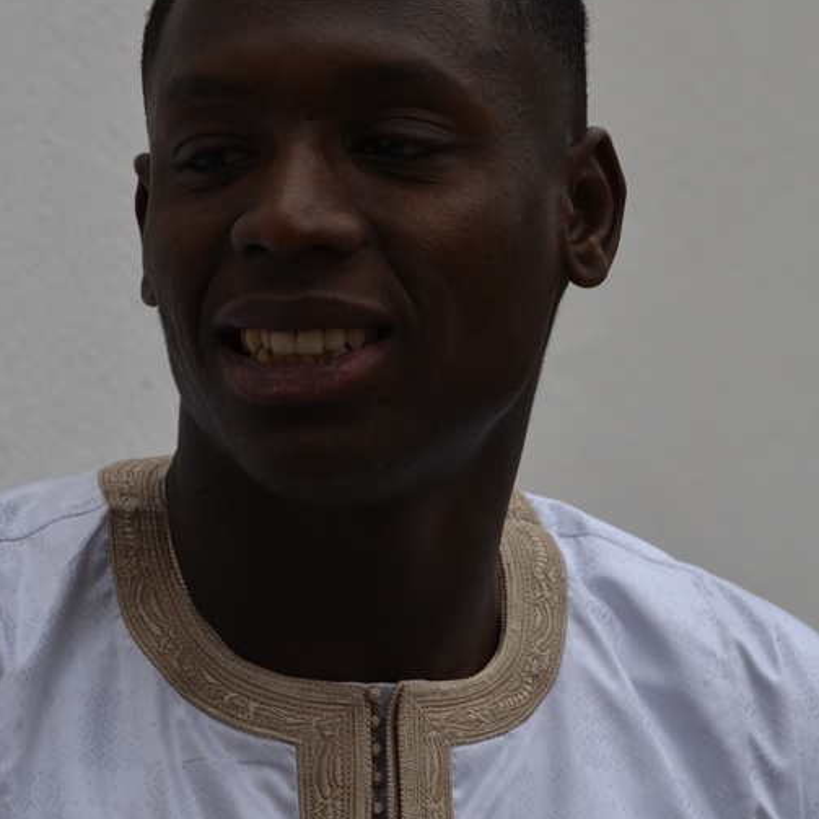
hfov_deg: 6.1
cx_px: 274
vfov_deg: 6.1
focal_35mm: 285
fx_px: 7629
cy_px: 334
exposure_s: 1/640
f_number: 6.3
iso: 200
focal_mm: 110
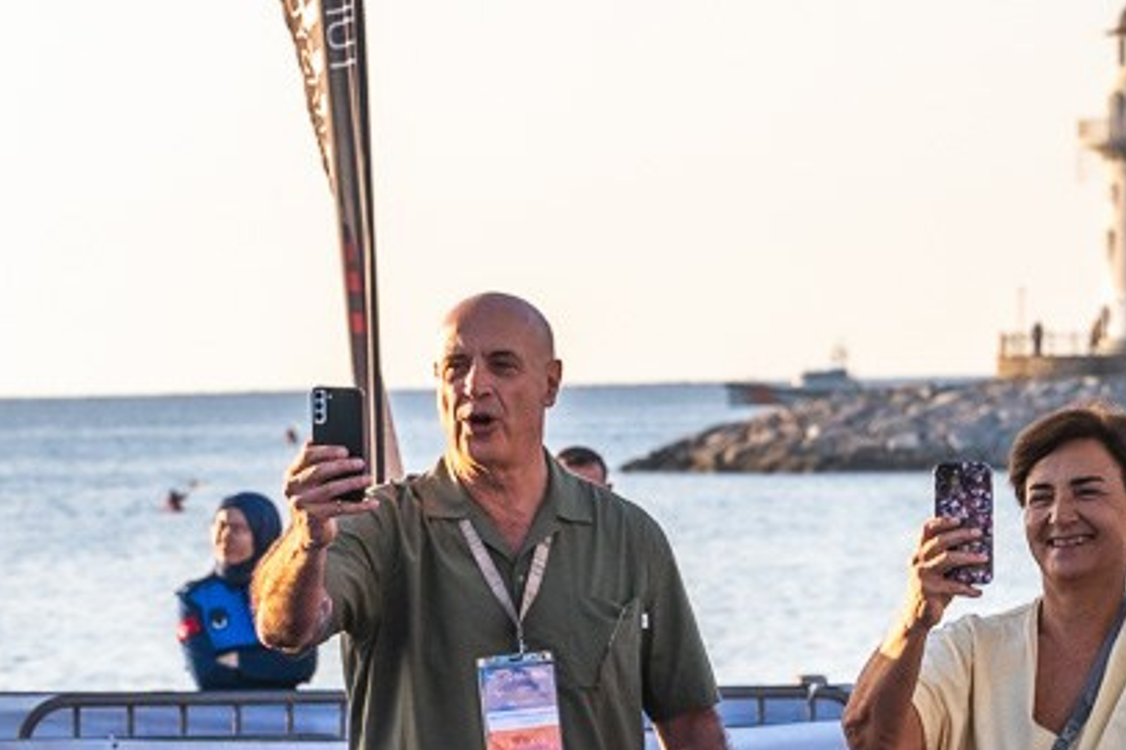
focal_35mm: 286
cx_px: 548
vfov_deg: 4.8
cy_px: 937
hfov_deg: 7.2
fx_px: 8941
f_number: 7.1
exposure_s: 1/500
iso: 320
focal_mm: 91
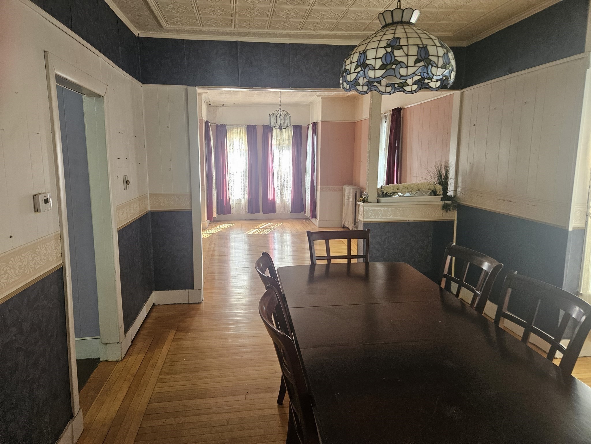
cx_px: 296
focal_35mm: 23
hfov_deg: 73.9
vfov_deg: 58.9
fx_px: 393
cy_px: 222
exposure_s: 1/120
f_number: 1.8
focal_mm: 5.4
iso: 250
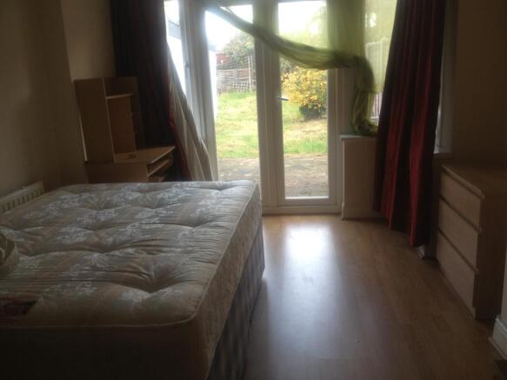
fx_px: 513
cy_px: 190
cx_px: 254
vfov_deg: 40.7
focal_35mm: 35
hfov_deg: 52.6
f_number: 2.4
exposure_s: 1/60
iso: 50
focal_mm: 4.28
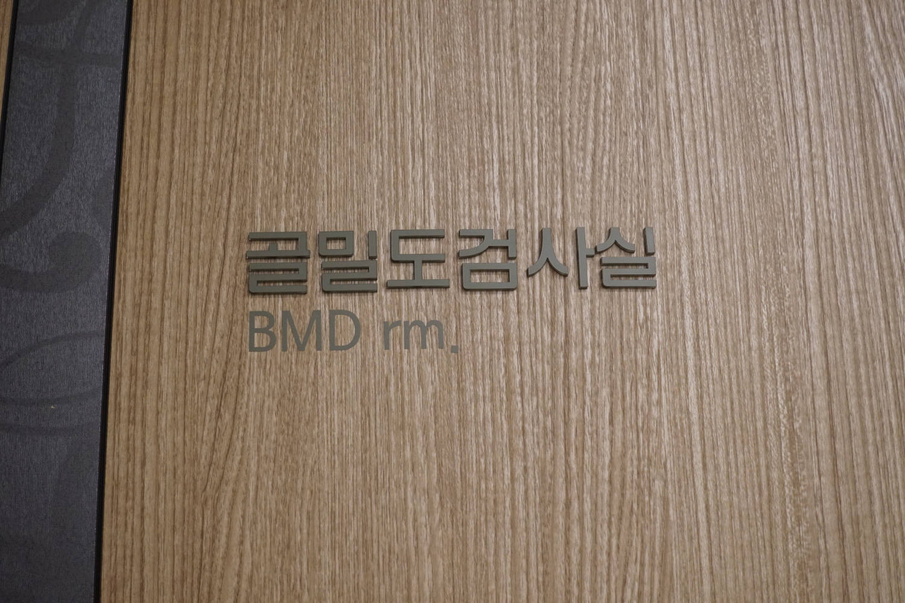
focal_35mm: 42
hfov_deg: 46.4
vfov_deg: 31.9
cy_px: 302
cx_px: 452
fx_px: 1056
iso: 1600
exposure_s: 1/160
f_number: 2.5
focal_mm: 28
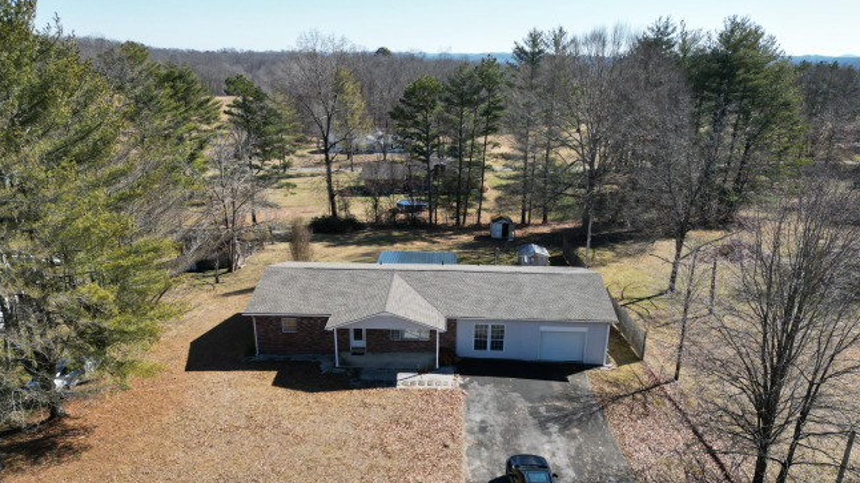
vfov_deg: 42.5
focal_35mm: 27
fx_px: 616
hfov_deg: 69.9
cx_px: 441
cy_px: 305
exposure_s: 1/2000
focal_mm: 6.72
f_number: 1.7
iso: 200
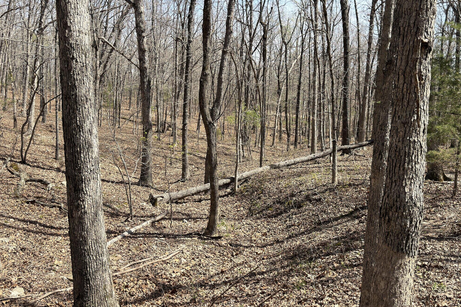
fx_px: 487
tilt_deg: -6.6
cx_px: 229
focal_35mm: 38
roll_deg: -0.6
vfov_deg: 35.0
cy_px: 146
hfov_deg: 50.7
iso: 64
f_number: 1.78
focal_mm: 6.76
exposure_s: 1/2000
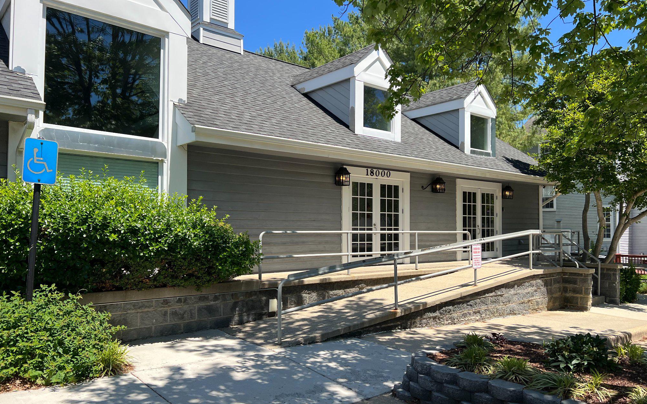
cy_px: 220
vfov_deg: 44.5
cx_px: 320
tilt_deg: +1.5
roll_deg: +0.9
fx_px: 494
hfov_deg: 66.5
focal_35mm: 28
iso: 50
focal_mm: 5.7
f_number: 1.5
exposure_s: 1/2513
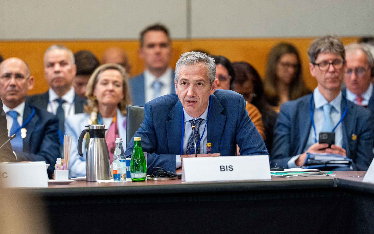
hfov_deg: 6.8
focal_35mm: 307
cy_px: 120
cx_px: 188
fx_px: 3129
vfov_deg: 4.3
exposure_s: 1/320
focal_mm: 300
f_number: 2.8
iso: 4000
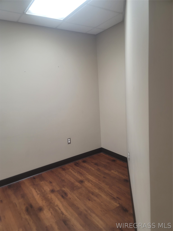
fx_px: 167
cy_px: 116
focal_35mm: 25
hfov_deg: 54.9
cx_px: 86
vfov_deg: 69.4
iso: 125
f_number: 1.8
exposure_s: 1/120
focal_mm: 7
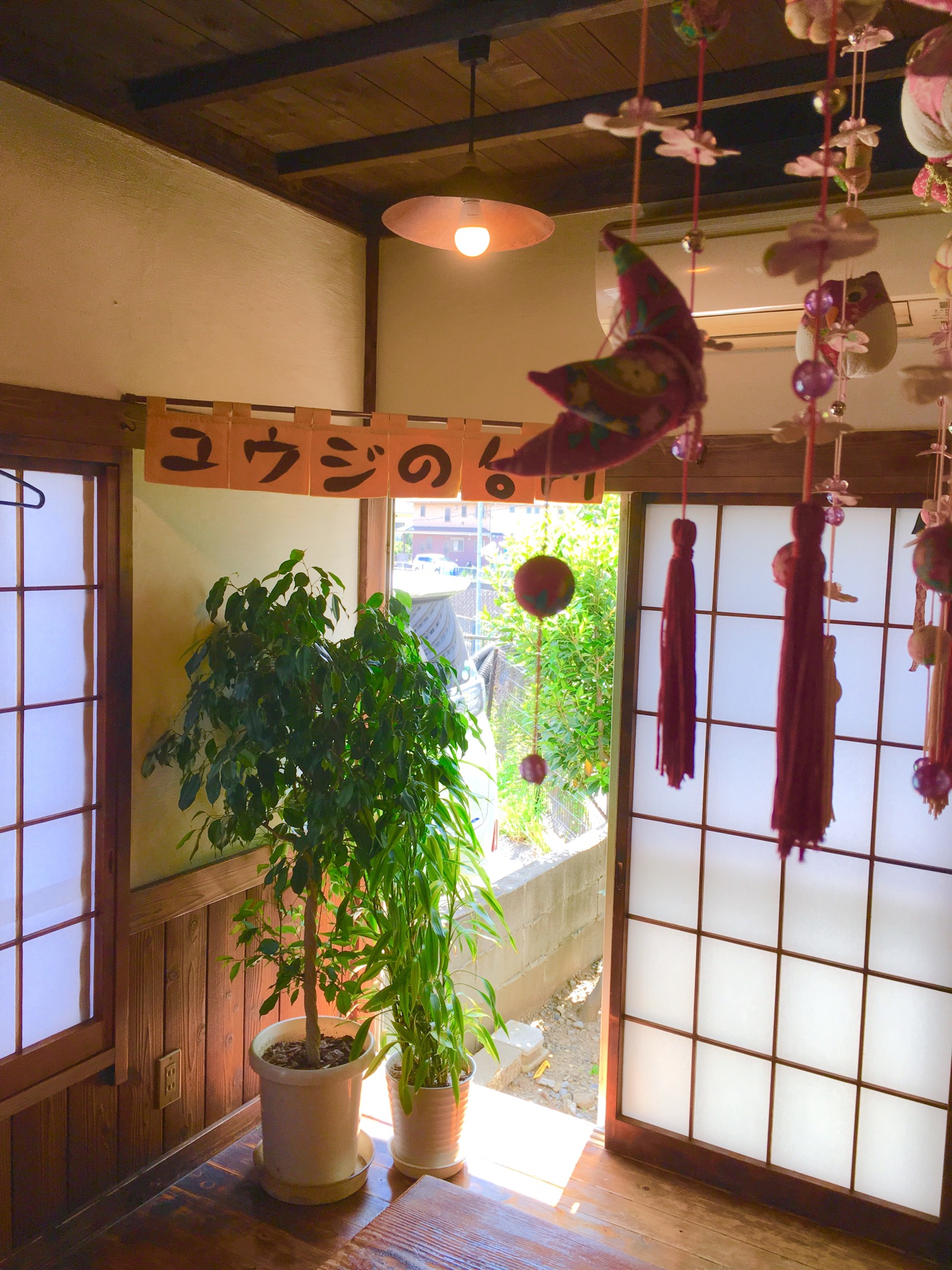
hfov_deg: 48.2
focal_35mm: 29
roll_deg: -2.0
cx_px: 476
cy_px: 635
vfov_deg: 61.7
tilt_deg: -5.0
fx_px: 1063
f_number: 2.2
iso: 32
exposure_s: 1/120
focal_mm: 4.15
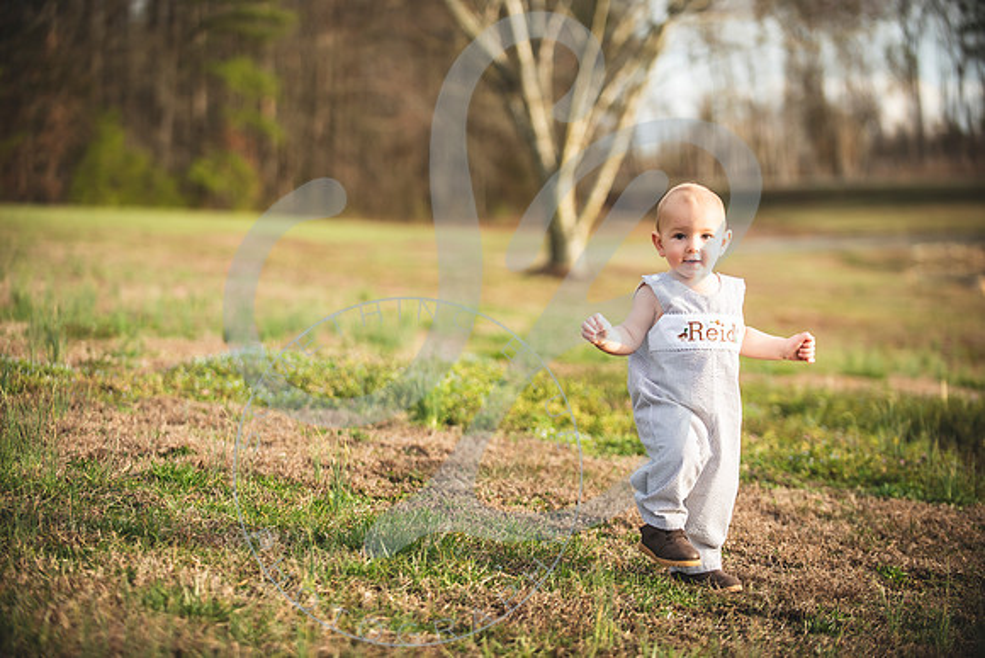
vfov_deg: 13.4
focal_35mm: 102
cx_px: 492
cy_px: 329
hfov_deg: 20.0
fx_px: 2791
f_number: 2.8
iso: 100
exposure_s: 1/320
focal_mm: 102
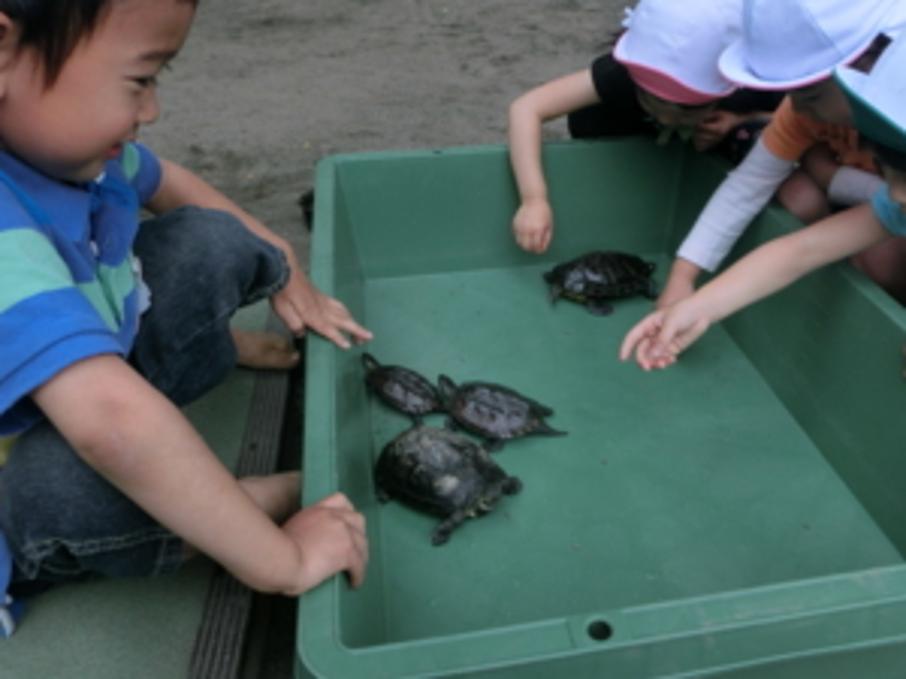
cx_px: 504
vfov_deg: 43.8
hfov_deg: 56.7
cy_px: 253
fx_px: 838
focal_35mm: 32
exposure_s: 1/250
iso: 80
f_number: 3
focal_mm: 4.24
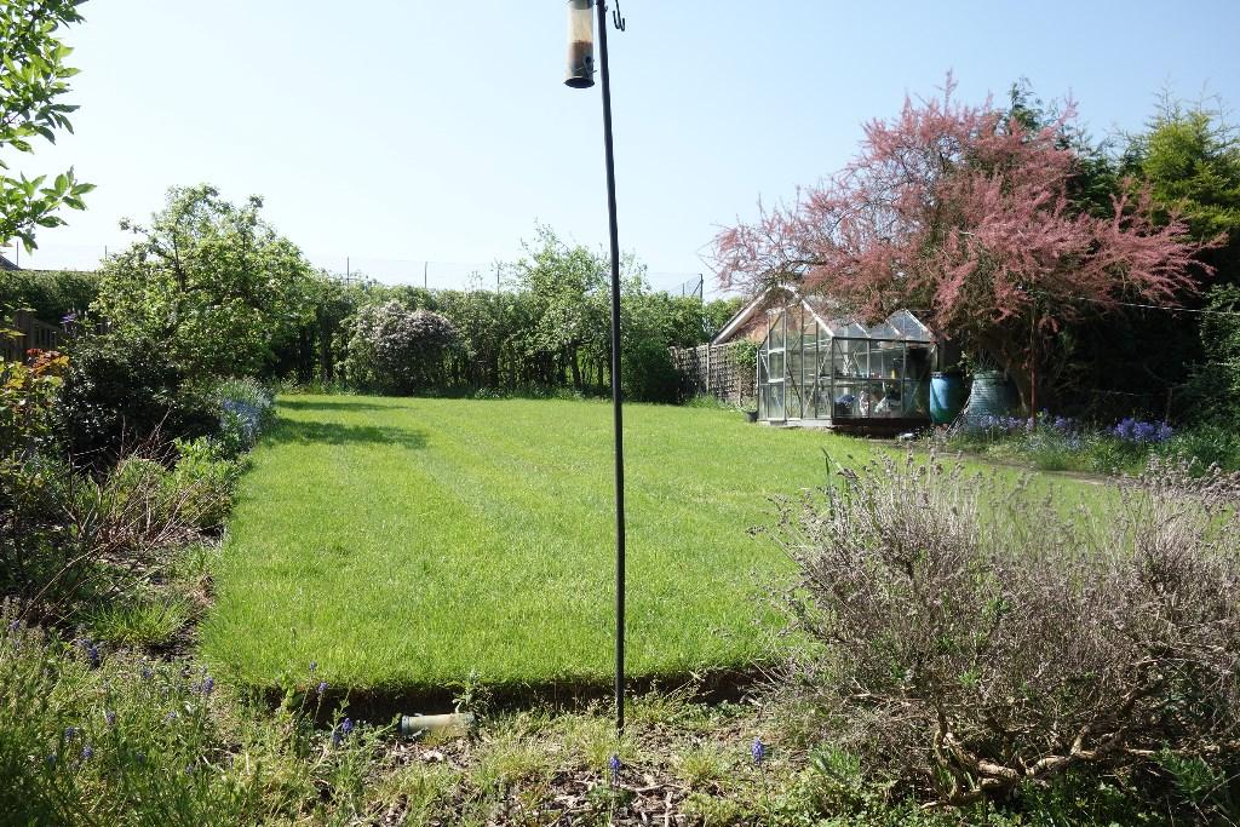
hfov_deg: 65.5
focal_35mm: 28
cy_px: 414
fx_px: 965
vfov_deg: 46.4
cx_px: 620
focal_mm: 10.4
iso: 125
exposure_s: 1/250
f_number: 5.6
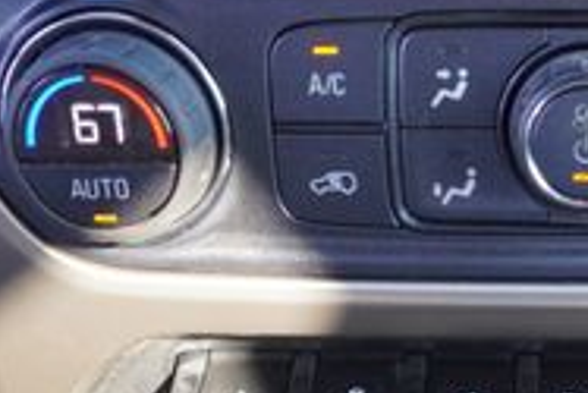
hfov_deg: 24.0
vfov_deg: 16.0
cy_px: 475
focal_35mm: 82
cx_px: 547
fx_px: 1340
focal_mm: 16
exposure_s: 1/60
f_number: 4
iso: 640
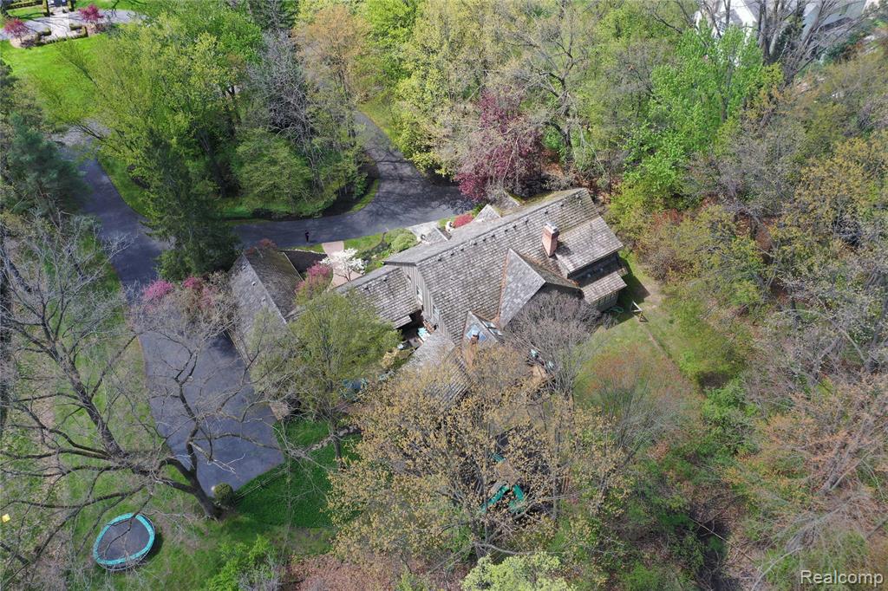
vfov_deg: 46.4
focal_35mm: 28
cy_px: 296
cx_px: 444
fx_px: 690
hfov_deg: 65.5
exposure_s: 1/200
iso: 100
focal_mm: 10.26
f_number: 4.5
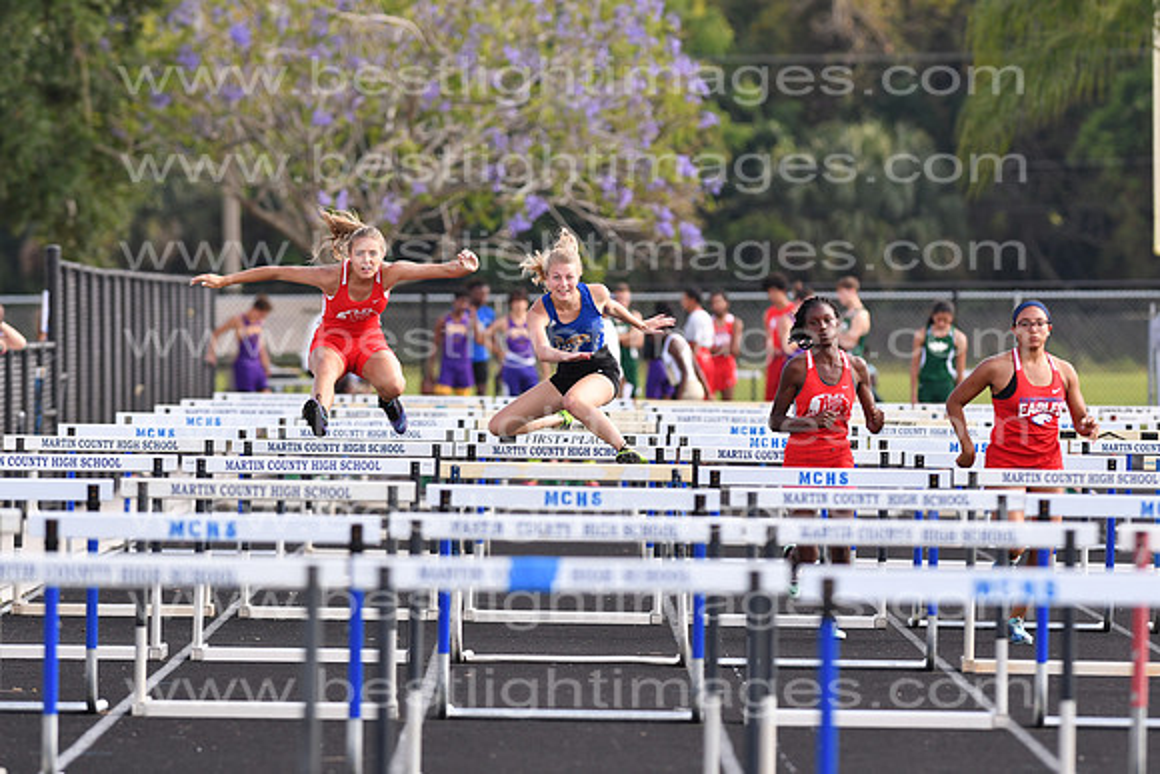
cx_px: 580
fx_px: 14503
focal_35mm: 450
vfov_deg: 3.1
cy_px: 387
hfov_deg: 4.6
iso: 400
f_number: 5.6
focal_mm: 300
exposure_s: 1/1000
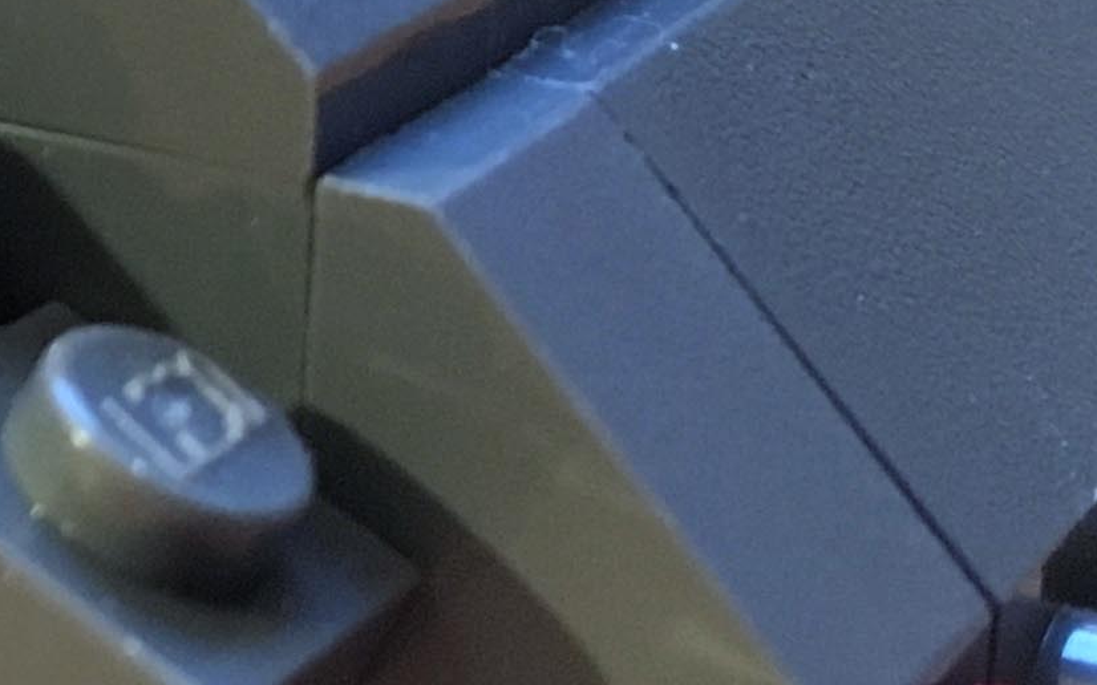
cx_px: -854
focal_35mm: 150
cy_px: -260
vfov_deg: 8.6
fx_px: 4484
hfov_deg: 12.7
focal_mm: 4.15
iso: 200
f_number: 2.2
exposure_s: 1/25
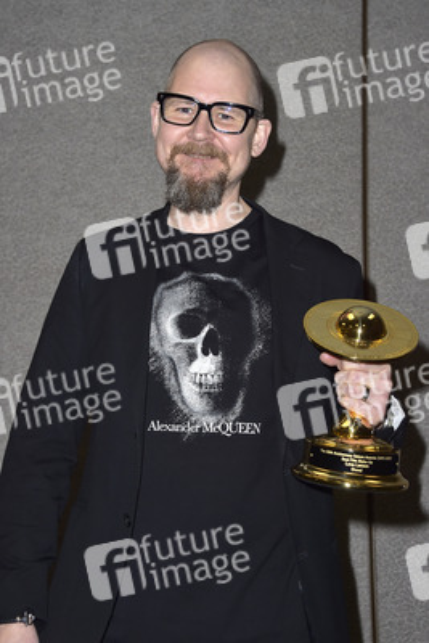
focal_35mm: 65
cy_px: 322
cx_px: 214
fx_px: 1161
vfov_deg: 30.9
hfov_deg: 20.9
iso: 500
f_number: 6.3
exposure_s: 1/250
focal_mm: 65
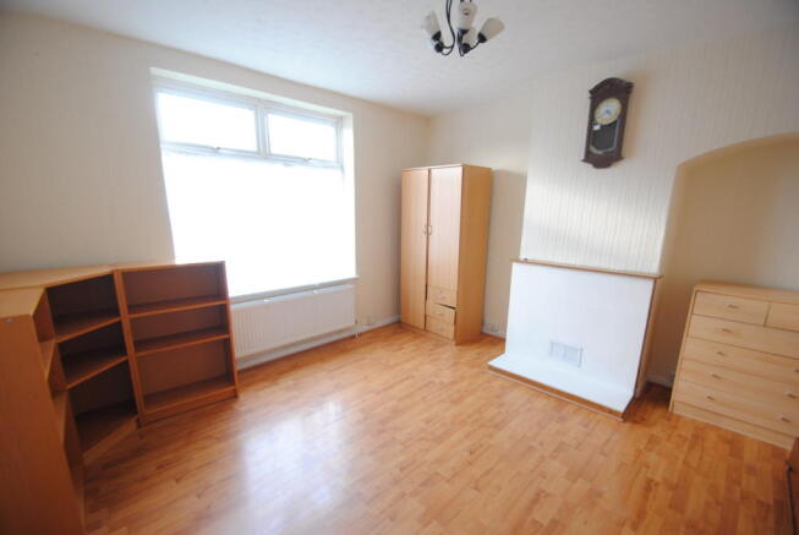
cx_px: 400
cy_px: 268
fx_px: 333
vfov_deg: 77.5
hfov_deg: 100.3
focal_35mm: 15
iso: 400
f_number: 3.5
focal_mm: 10
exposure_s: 1/13
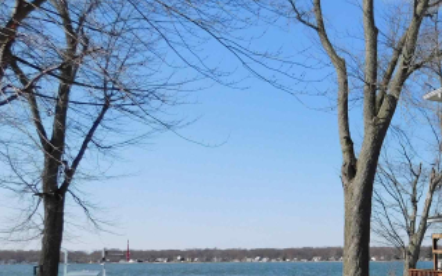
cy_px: 245
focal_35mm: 51
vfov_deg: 24.6
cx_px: 437
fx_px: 614
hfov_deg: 35.9
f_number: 6
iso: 125
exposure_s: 1/500
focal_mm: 4
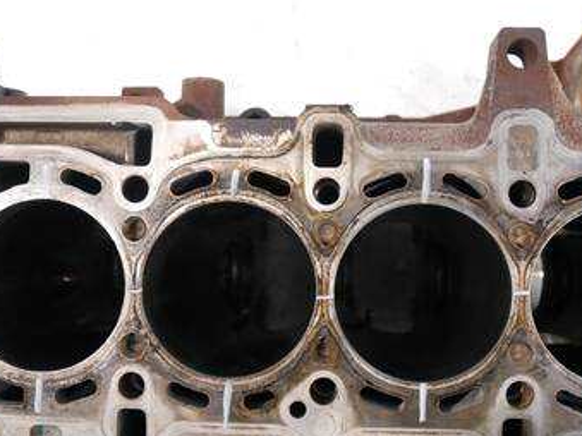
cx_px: 333
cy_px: 232
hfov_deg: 53.8
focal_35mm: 34
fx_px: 571
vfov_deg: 41.7
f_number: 3.5
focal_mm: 12
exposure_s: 1/60
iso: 1250
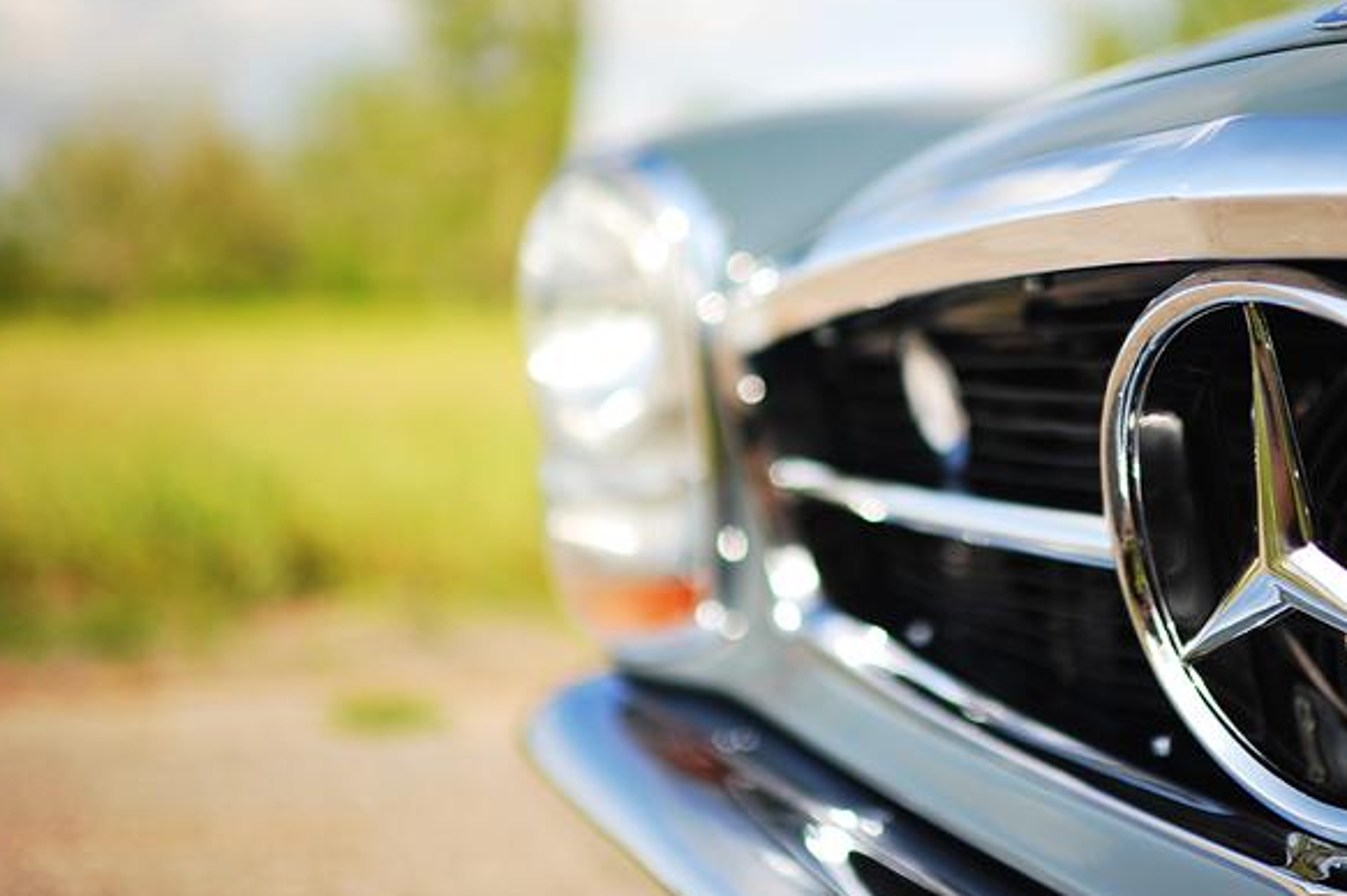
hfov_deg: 36.5
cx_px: 901
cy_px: 306
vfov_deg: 24.9
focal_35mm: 54
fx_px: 2019
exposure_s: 1/2000
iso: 100
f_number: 1.4
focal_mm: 35
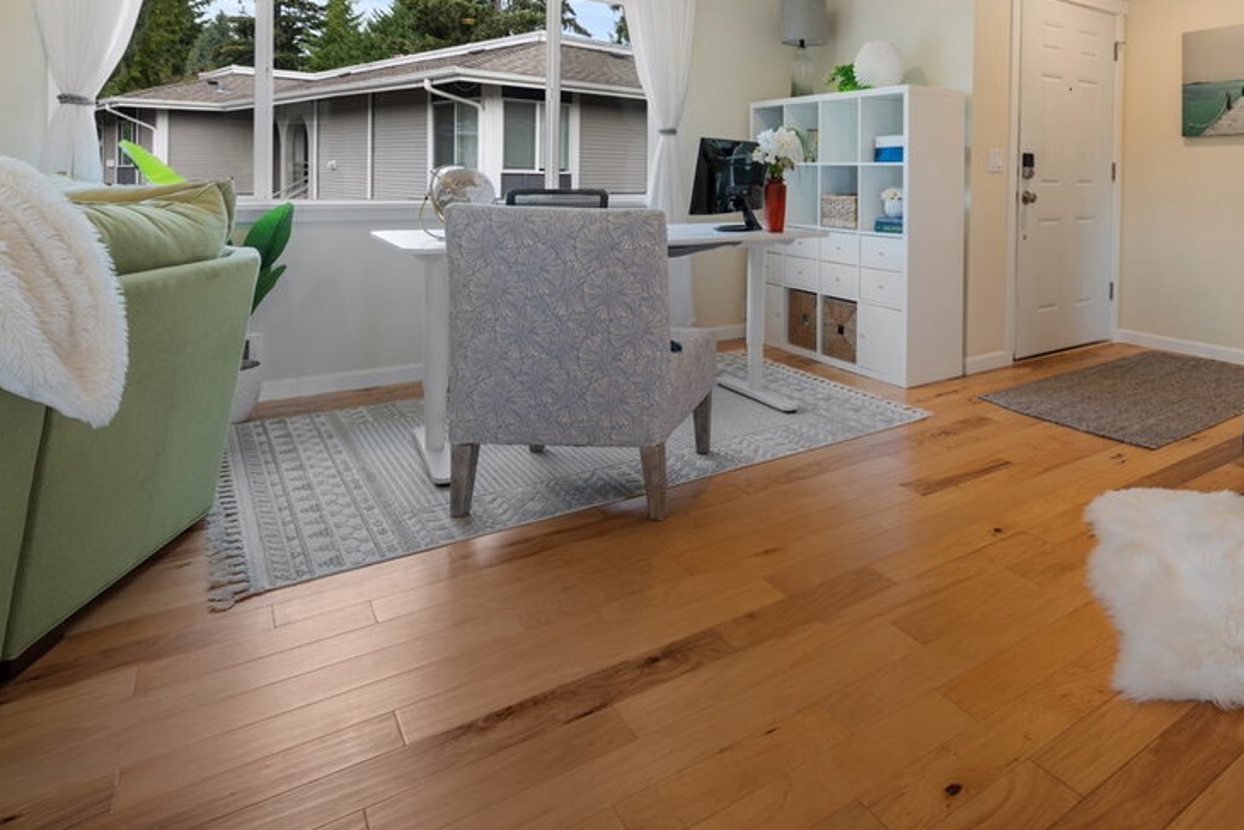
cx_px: 888
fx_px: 795
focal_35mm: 23
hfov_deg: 72.3
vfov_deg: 52.2
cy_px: 186
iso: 64
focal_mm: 14
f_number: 8
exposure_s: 1/8
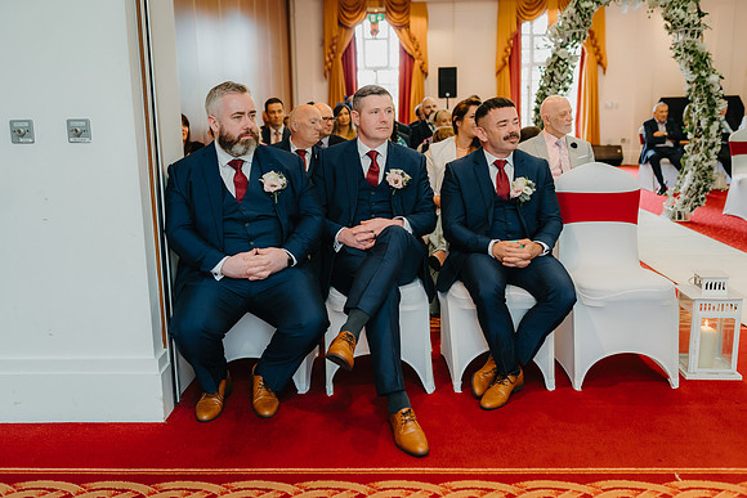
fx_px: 726
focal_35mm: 35
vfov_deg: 37.9
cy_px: 249
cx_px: 374
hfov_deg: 54.4
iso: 1000
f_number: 2.2
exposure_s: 1/160
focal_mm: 35
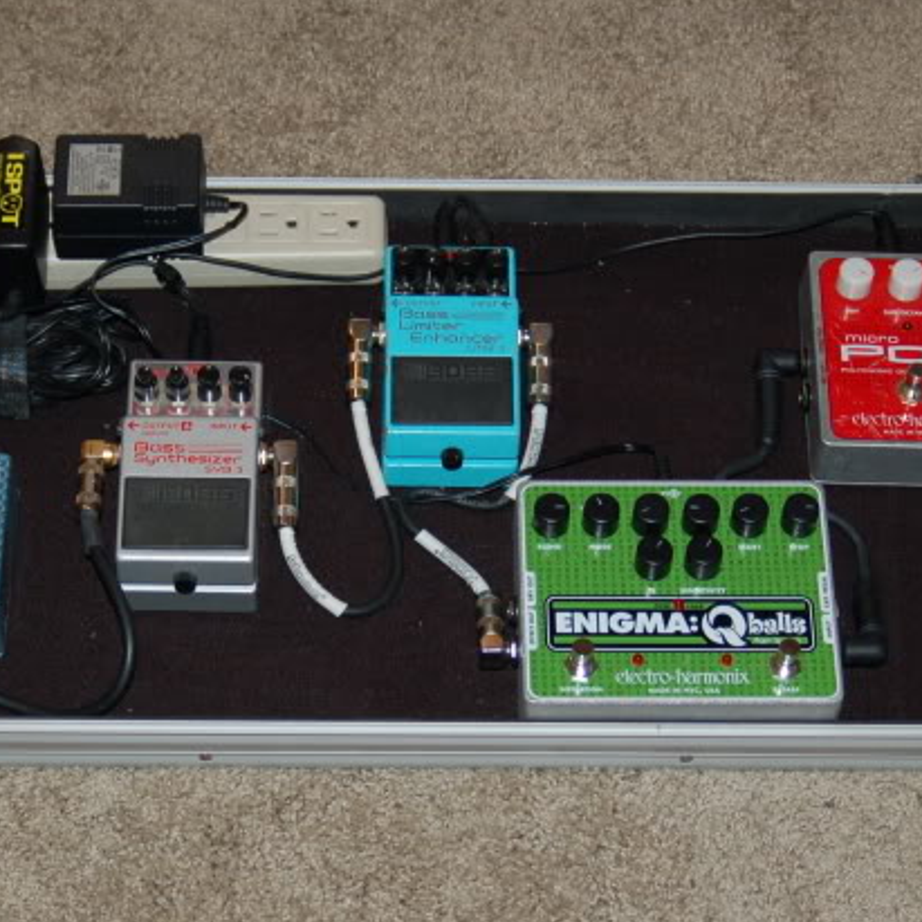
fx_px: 2983
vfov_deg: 17.6
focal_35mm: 99
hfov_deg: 17.6
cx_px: 403
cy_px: 513
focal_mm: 40
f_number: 4
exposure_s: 1/60
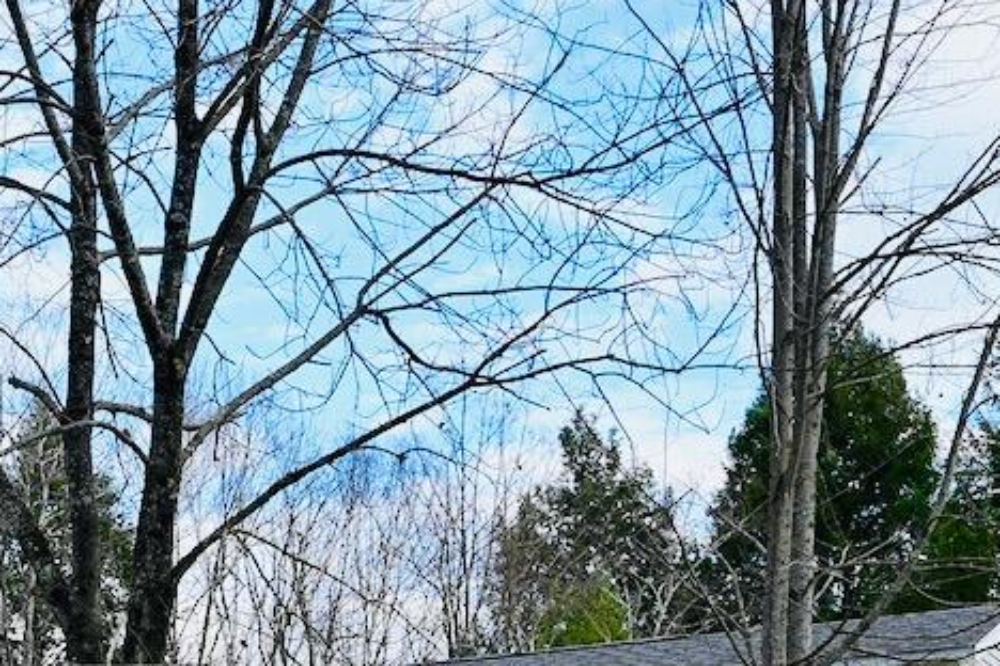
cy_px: 861
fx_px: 2278
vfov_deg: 15.8
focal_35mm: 82
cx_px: 64
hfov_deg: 24.0
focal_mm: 30
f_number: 8
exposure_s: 1/250
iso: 200
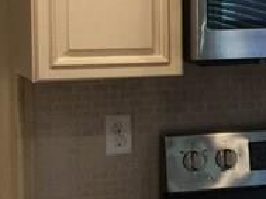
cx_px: 488
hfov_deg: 11.6
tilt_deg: -2.1
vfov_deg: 9.5
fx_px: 1207
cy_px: 56
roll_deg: -0.3
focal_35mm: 157
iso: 64
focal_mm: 4.15
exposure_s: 1/15
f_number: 2.2
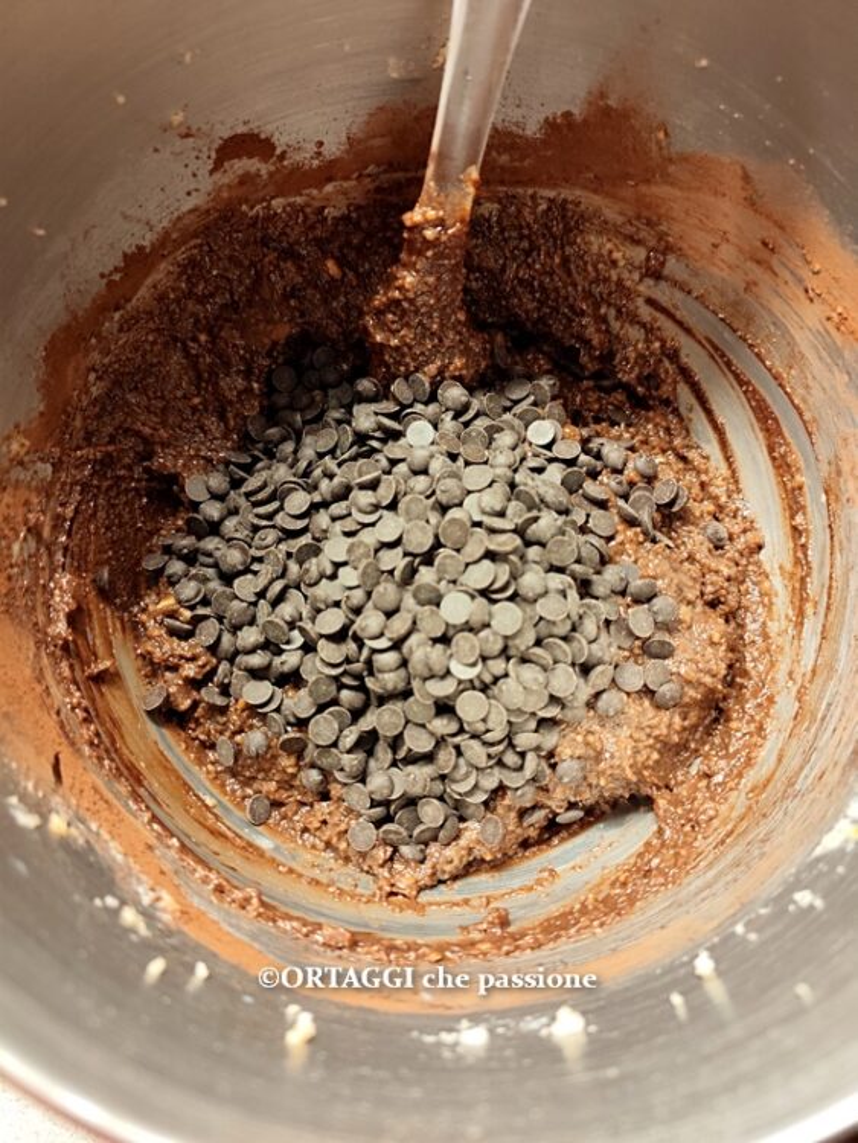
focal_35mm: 23
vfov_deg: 73.9
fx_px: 760
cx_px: 429
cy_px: 572
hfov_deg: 58.9
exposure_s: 1/25
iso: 500
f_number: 1.65
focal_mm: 6.14
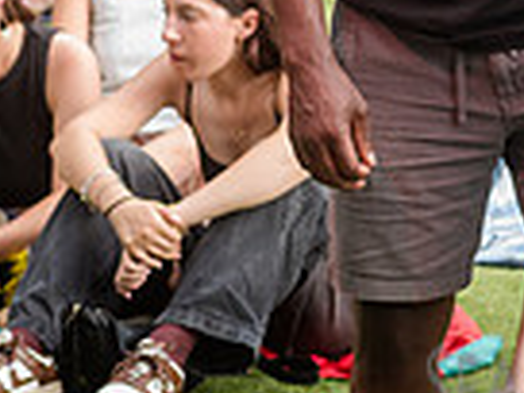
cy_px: -268
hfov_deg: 6.0
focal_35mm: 327
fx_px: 4950
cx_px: 713
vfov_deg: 4.5
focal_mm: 80
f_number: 5
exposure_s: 1/400
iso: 1000
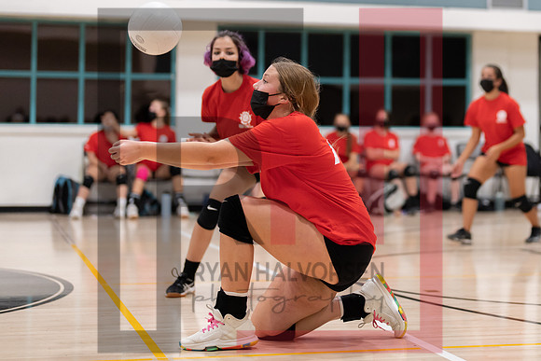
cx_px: 391
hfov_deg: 22.9
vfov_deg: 15.4
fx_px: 1326
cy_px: 72
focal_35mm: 88
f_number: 1.2
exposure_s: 1/1600
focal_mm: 50
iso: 800
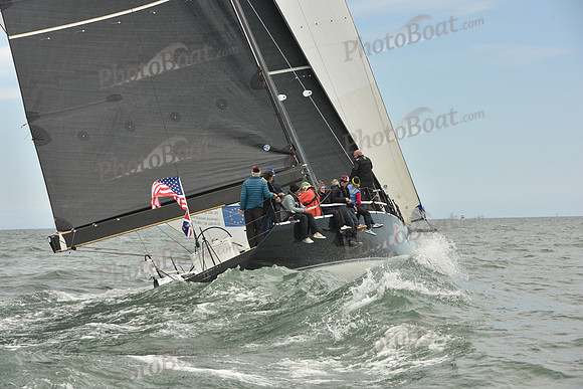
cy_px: 194
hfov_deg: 15.2
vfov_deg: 10.2
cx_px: 292
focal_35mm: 135
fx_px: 2187
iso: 320
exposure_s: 1/800
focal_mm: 135
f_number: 10
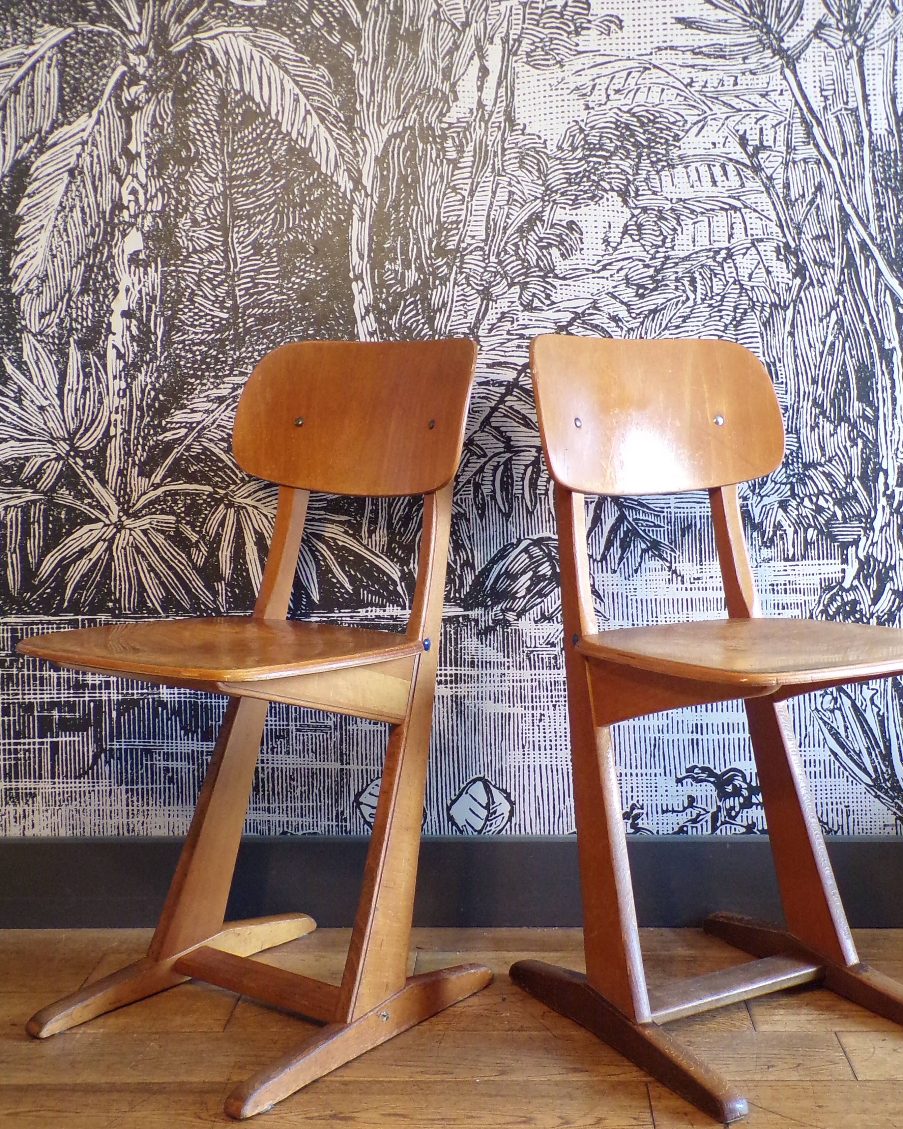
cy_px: 531
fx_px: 1436
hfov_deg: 34.9
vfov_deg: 42.9
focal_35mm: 43
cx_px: 507
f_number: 3.2
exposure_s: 1/17
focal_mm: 5.8
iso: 301
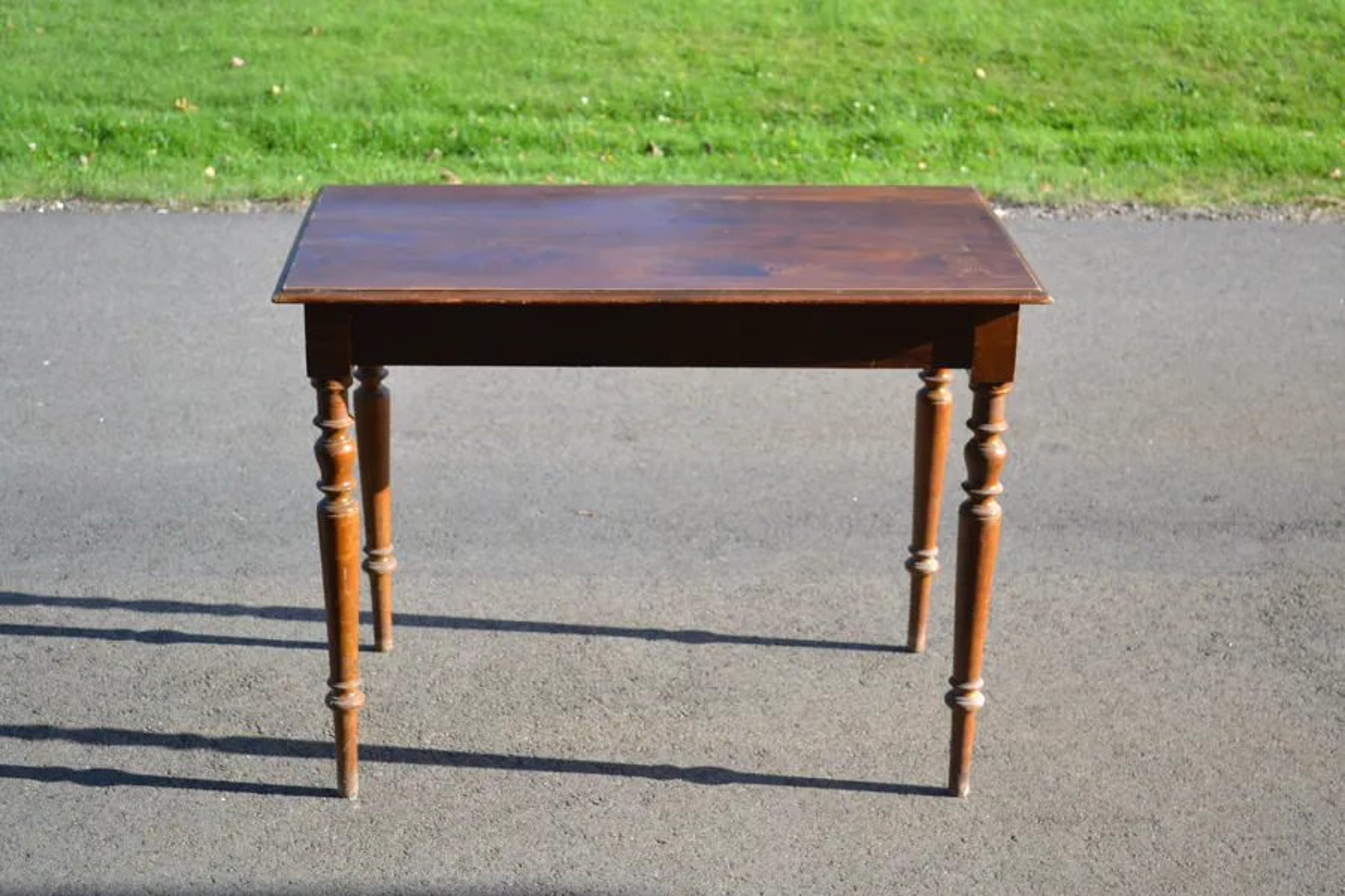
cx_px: 672
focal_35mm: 60
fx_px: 2241
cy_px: 448
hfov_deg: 33.4
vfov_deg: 22.6
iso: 100
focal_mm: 40
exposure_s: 1/160
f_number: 5.6
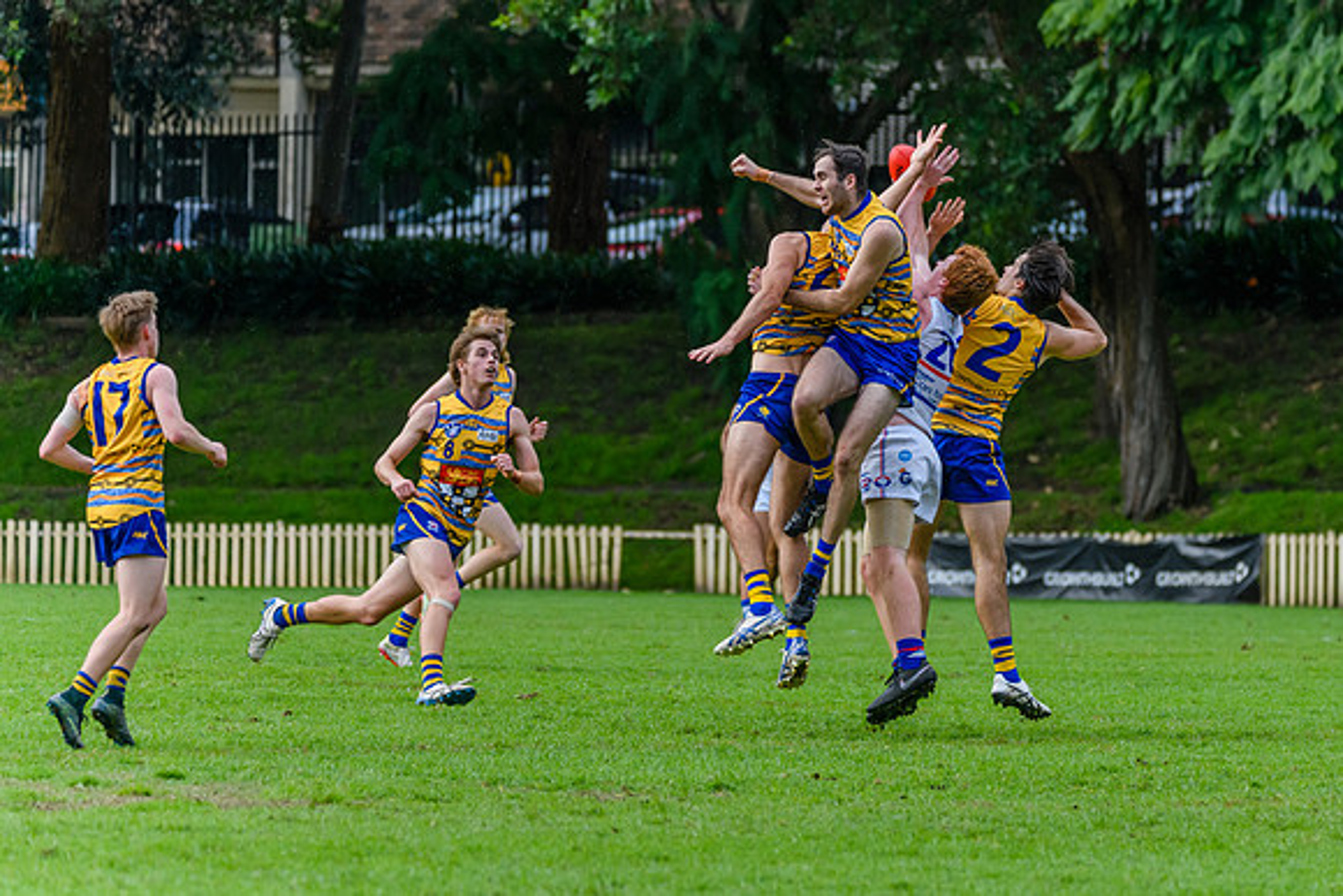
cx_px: 846
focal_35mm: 331
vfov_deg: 4.2
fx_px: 12348
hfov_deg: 6.2
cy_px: 333
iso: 1800
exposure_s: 1/1600
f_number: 5.6
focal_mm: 260
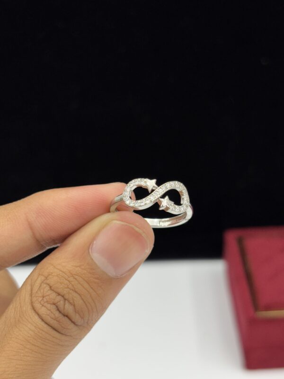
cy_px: 190
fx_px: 569
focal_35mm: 52
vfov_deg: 36.8
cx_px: 142
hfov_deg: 28.0
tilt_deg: -31.4
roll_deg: +3.1
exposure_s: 1/100
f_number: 1.6
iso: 32
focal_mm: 5.96
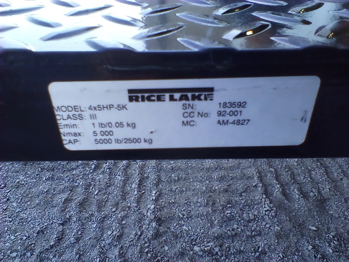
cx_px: 174
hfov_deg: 58.4
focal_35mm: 31
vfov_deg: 45.4
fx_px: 313
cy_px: 131
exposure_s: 1/120
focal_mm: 2.38
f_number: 2.4
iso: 117
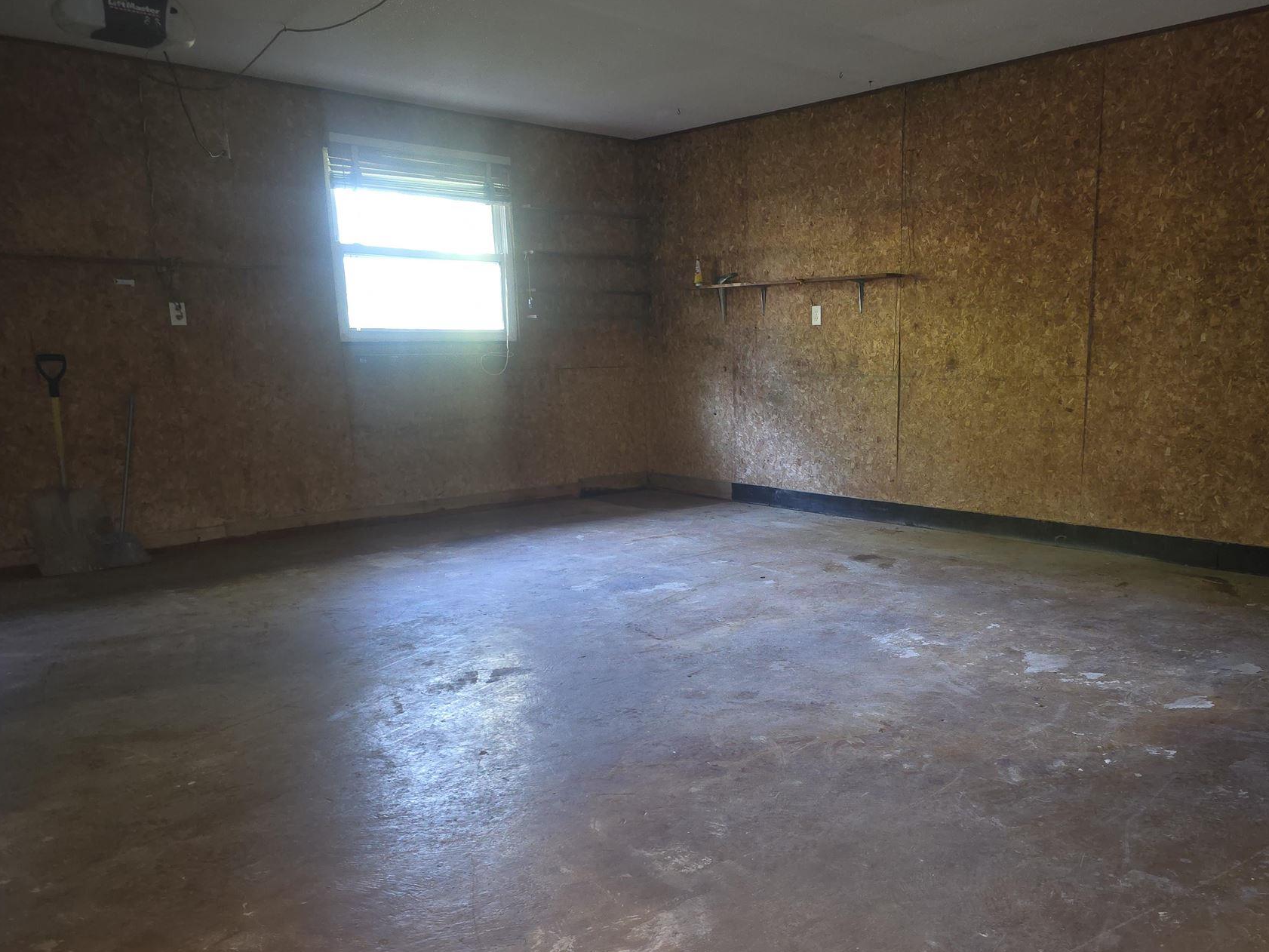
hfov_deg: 62.9
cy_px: 550
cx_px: 753
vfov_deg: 49.6
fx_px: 1027
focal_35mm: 28
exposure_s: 1/12
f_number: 1.7
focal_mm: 6.3
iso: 250
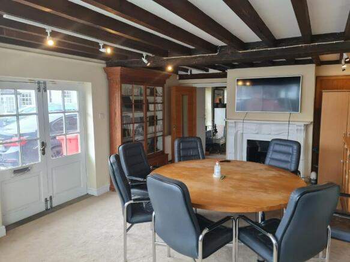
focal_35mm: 26
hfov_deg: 67.3
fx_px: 263
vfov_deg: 53.0
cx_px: 175
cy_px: 131
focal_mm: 5.4
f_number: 1.8
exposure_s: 1/100
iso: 160
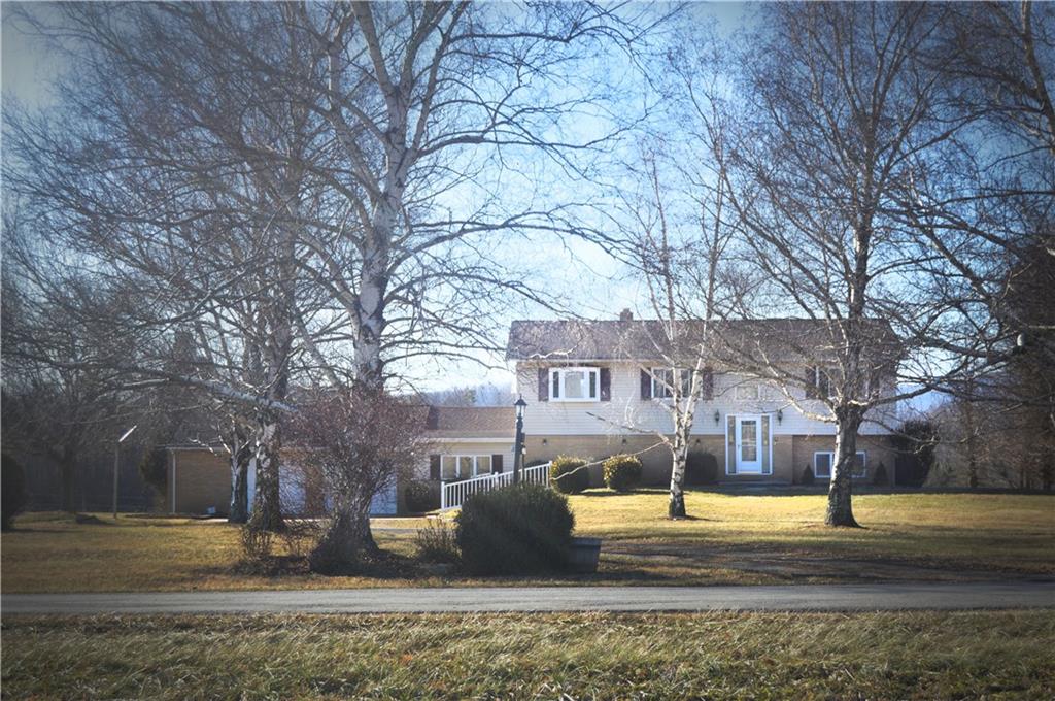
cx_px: 528
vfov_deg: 23.7
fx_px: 1668
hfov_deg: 35.1
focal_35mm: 57
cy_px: 350
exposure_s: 1/250
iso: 100
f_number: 5.6
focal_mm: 38
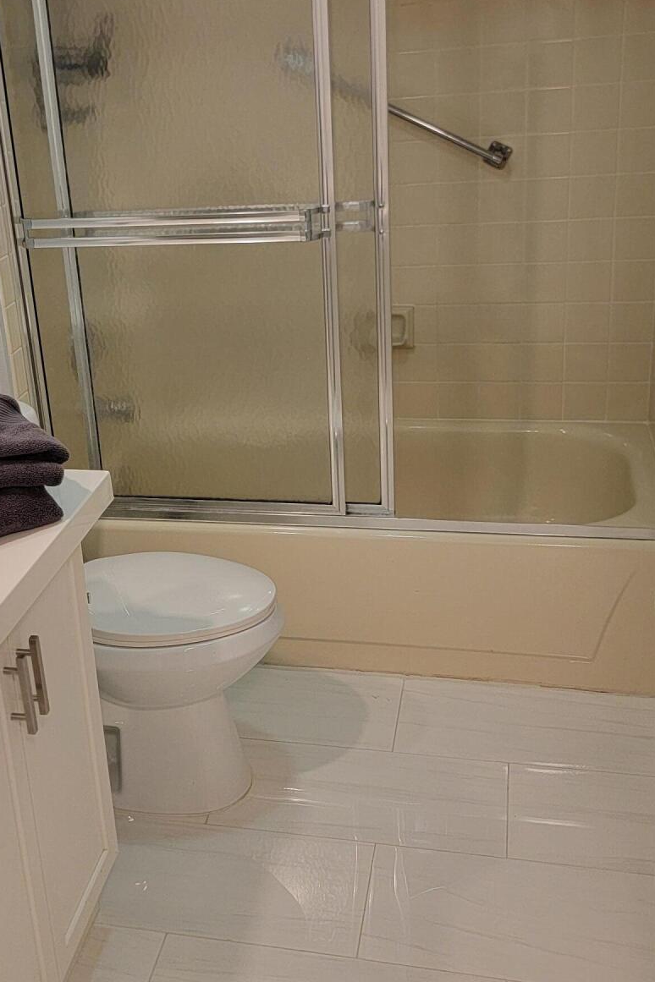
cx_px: 195
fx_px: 1173
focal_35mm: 43
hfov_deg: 30.8
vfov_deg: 45.3
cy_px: 420
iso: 250
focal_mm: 6.7
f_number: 1.8
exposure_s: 1/120
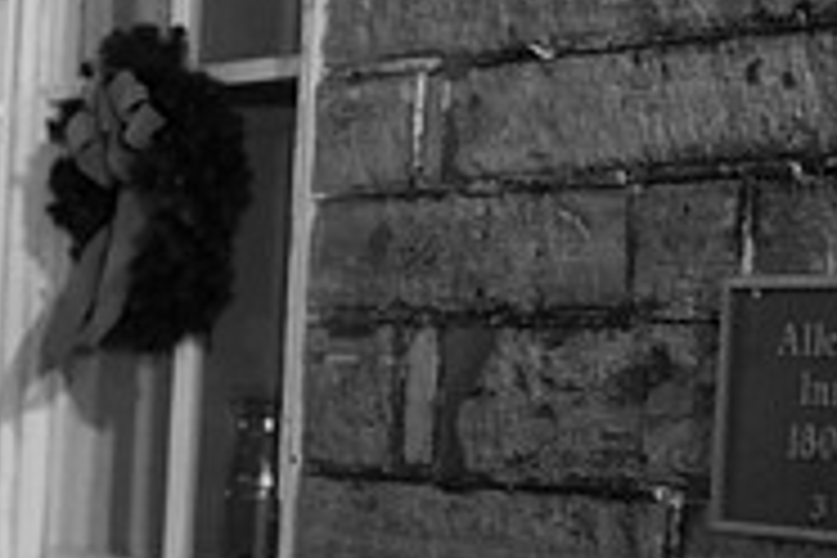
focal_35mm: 156
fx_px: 3627
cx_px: -414
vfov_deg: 8.6
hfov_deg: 12.5
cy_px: 803
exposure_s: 1/200
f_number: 1.4
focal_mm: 50
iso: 2500
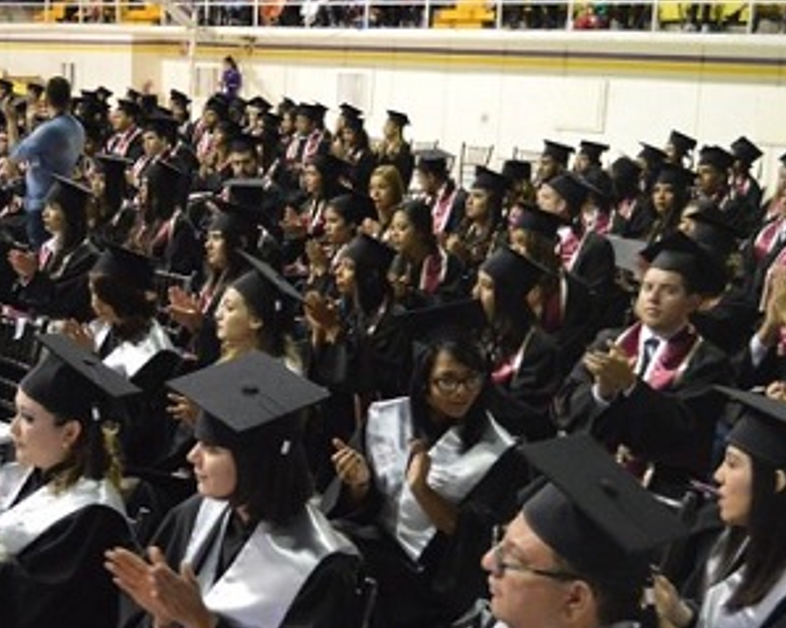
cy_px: 384
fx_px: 1442
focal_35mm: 62
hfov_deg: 29.8
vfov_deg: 24.5
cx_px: 152
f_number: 3.8
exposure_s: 1/80
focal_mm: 24
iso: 3200
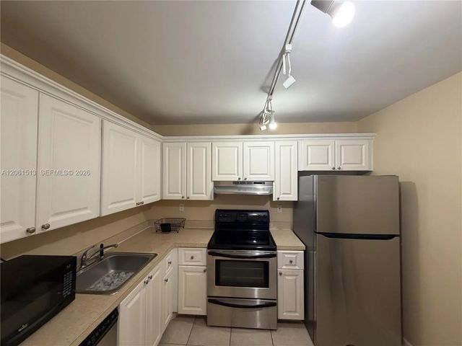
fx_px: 187
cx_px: 231
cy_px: 173
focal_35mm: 14
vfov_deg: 85.7
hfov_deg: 102.1
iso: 320
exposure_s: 1/60
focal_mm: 2.22
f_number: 2.2
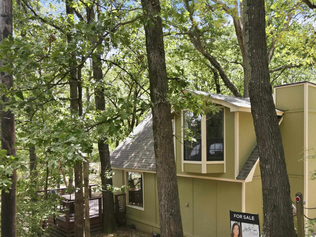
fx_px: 283
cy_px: 152
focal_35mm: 31
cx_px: 192
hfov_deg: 57.8
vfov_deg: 45.0
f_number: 2.8
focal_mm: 4.5
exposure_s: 1/50
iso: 100
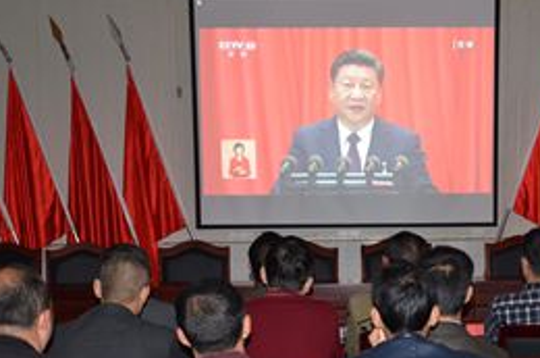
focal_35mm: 75
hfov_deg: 26.9
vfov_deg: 17.8
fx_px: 1122
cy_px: 326
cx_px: 353
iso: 800
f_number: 3.8
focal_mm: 26
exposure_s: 1/60
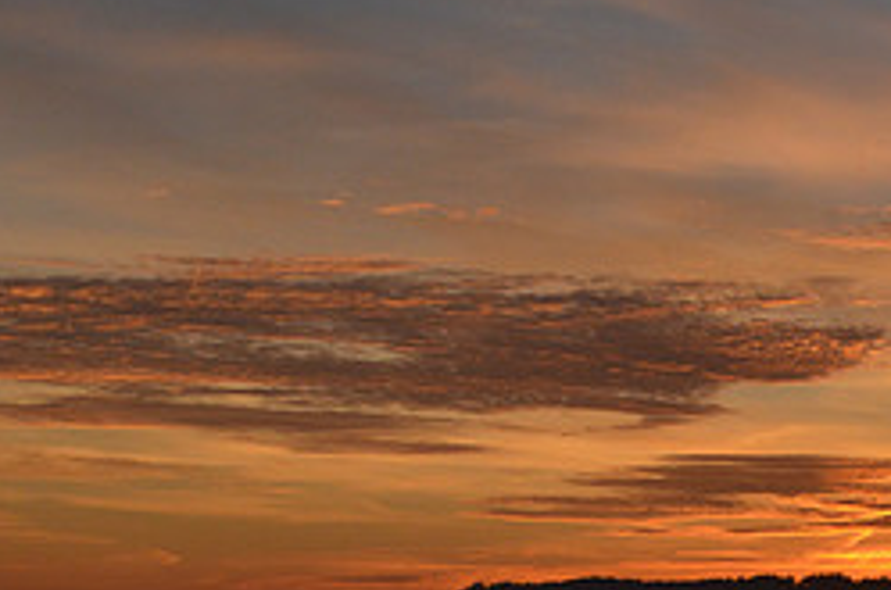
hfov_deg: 16.3
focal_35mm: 122
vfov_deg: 11.2
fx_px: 3018
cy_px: 400
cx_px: 970
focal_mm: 35
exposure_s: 1/640
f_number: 10
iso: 800
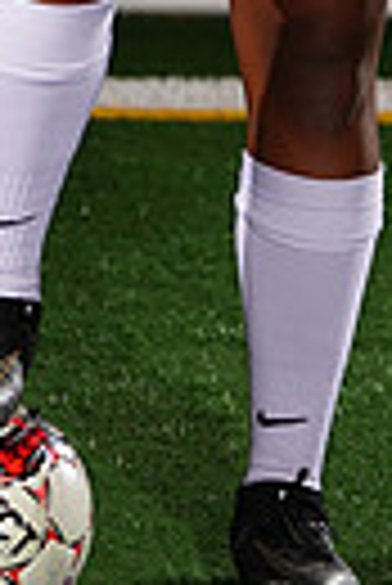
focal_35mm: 867
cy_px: -184
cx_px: 228
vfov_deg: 2.4
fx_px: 14122
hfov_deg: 1.6
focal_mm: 194
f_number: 5.6
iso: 200
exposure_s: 1/200
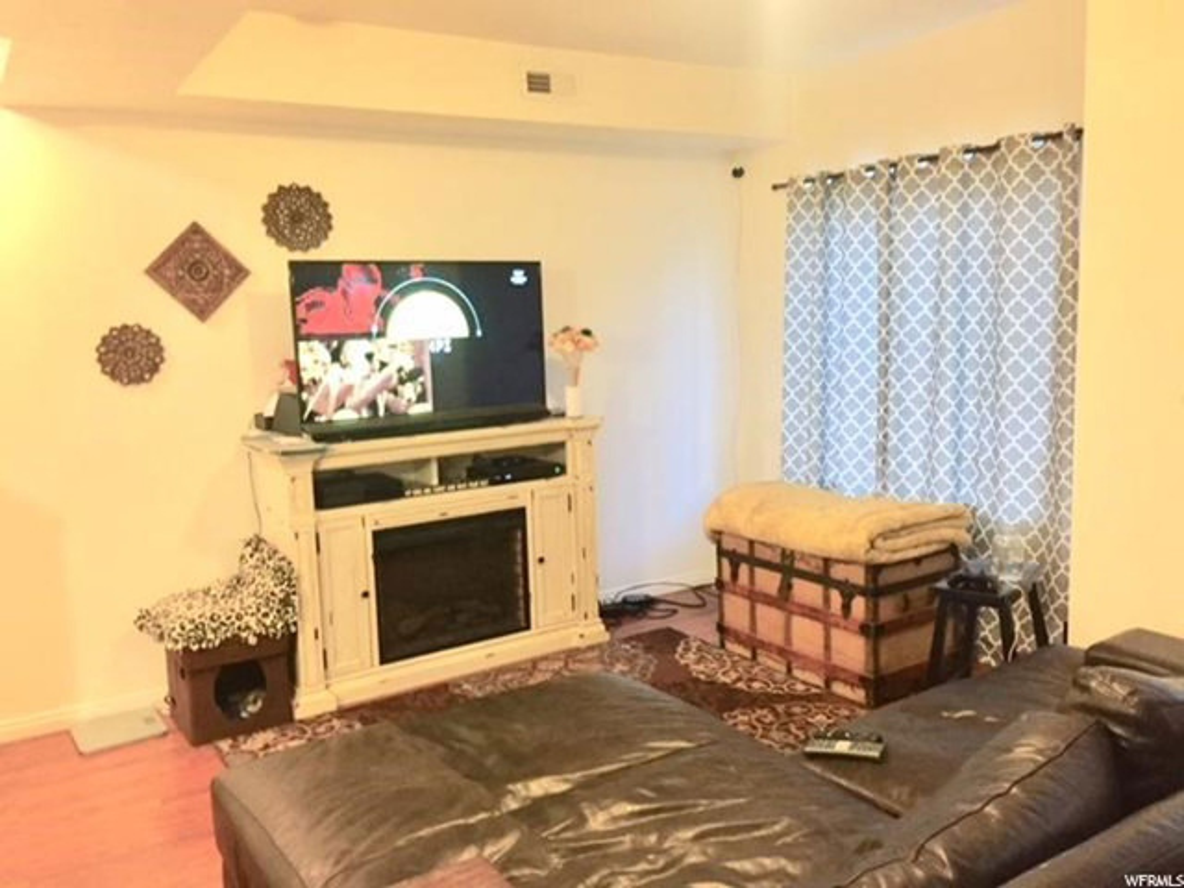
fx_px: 992
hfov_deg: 61.7
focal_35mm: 29
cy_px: 444
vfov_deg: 48.2
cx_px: 592
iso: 250
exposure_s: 1/17
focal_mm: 4.15
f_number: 2.2
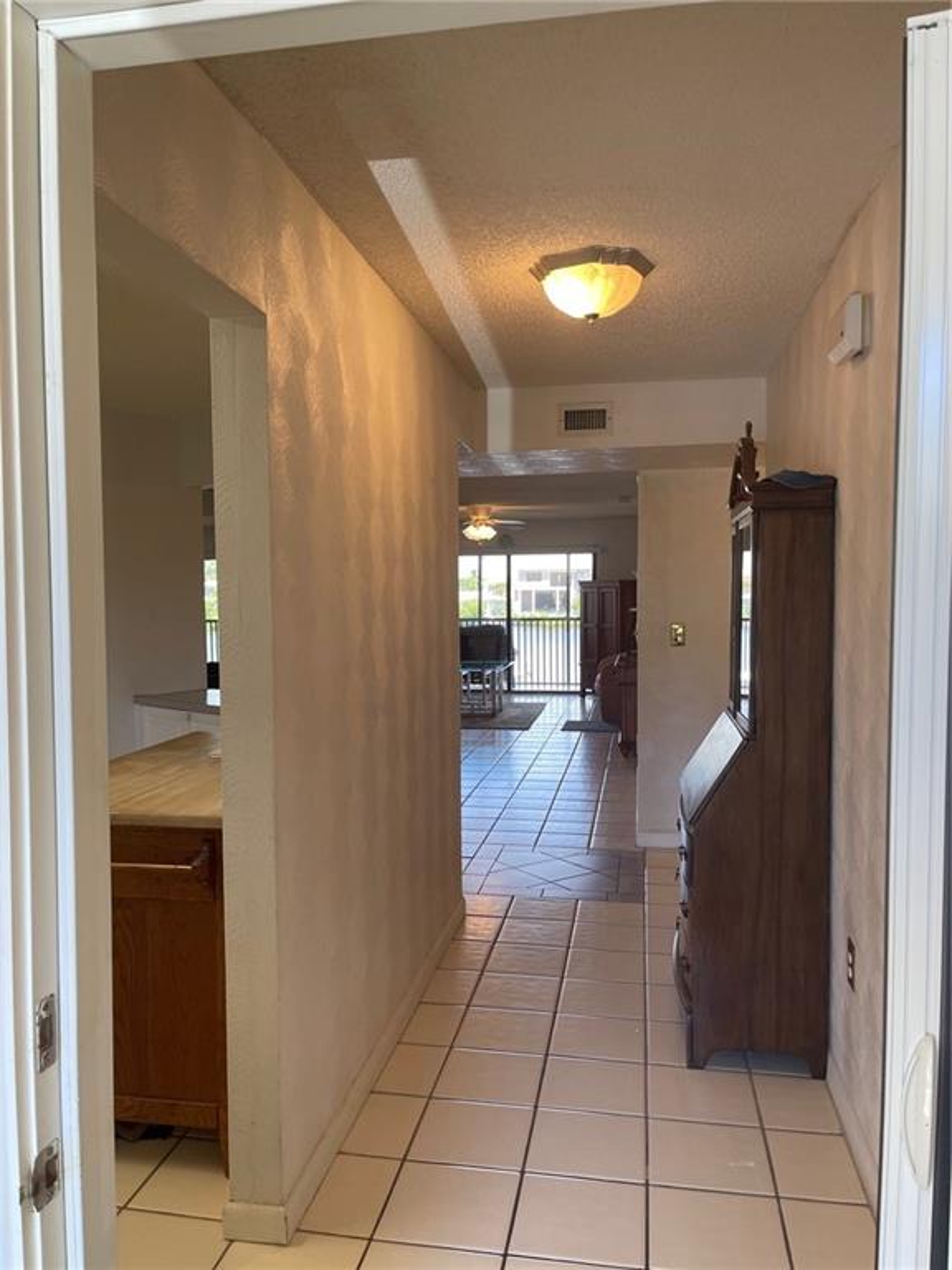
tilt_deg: -2.5
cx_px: 476
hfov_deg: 53.1
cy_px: 635
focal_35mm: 26
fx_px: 953
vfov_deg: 67.3
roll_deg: -0.2
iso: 80
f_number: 1.6
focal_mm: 5.1
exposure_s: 1/121
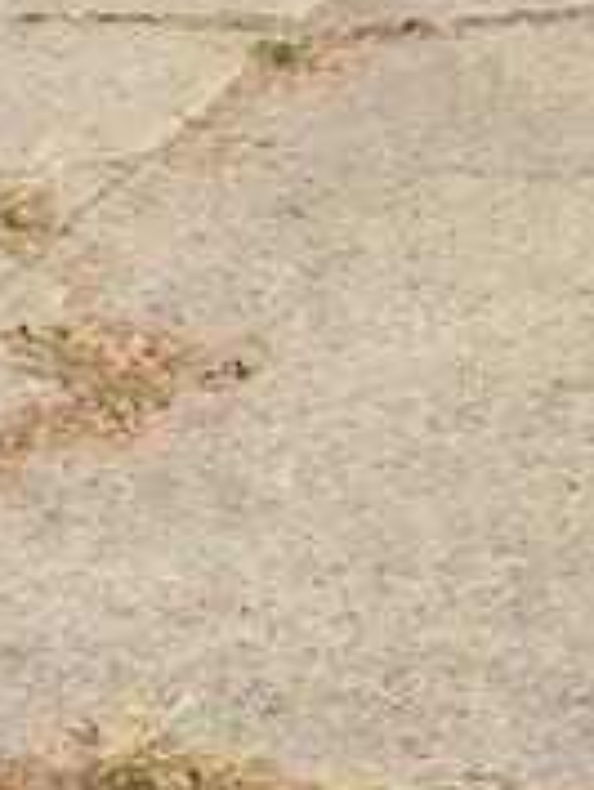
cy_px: -558
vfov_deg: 9.7
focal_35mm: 194
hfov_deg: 7.4
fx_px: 4433
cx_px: -554
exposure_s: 1/500
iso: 200
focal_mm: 22
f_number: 8
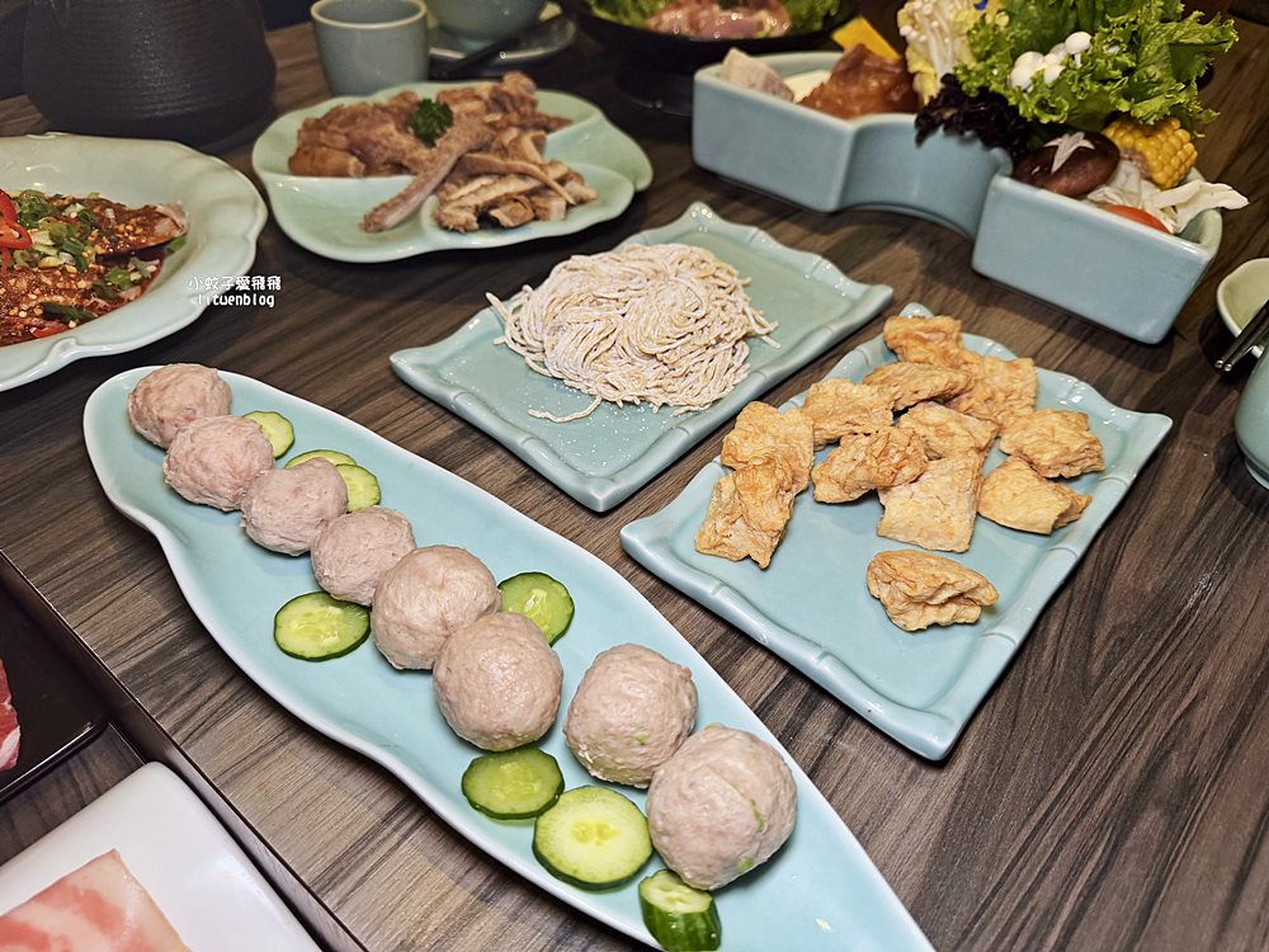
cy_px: 476
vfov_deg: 56.8
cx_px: 634
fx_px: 880
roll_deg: -3.3
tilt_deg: -42.7
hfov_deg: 71.6
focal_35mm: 24
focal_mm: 6.76
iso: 200
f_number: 1.78
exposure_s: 1/121
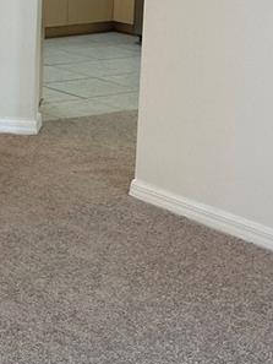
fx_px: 1103
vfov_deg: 18.5
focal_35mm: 105
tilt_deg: -9.2
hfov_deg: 12.5
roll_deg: +1.1
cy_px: 58
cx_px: -262
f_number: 1.8
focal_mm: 4.25
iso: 64
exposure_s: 1/60
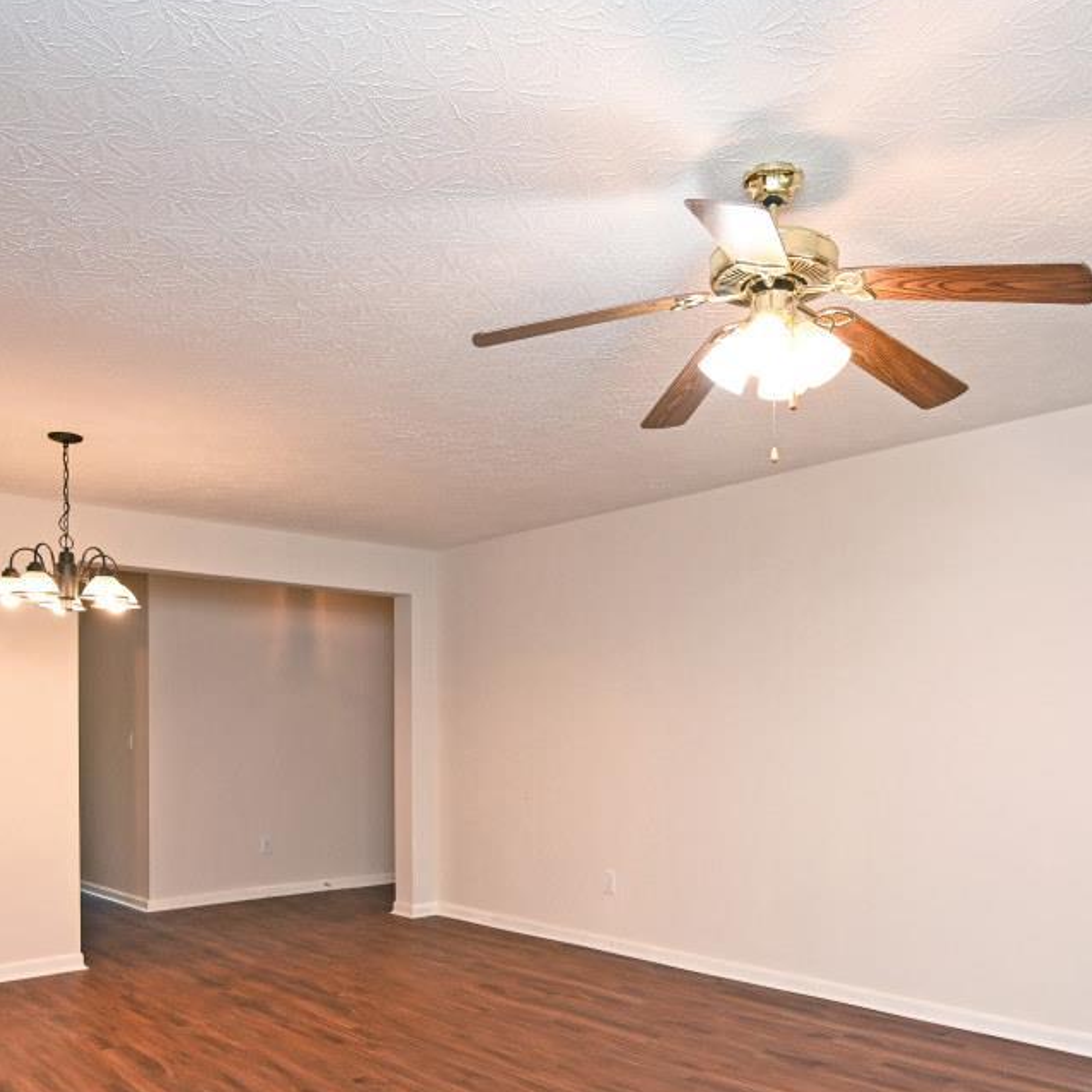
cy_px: 729
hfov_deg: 57.1
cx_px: 626
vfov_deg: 56.1
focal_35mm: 28
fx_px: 999
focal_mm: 14
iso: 500
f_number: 4
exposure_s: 1/60
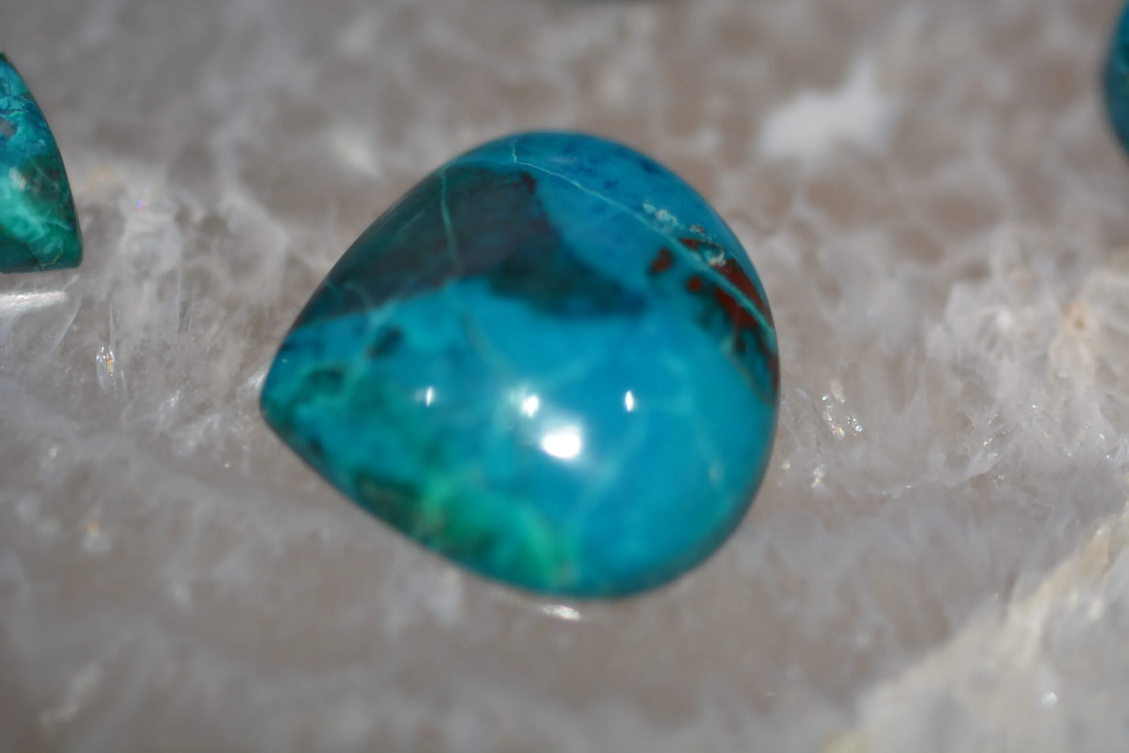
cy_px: 376
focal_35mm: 158
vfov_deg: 8.7
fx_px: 4940
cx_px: 564
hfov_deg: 13.0
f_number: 4.5
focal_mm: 105
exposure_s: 1/60
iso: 200
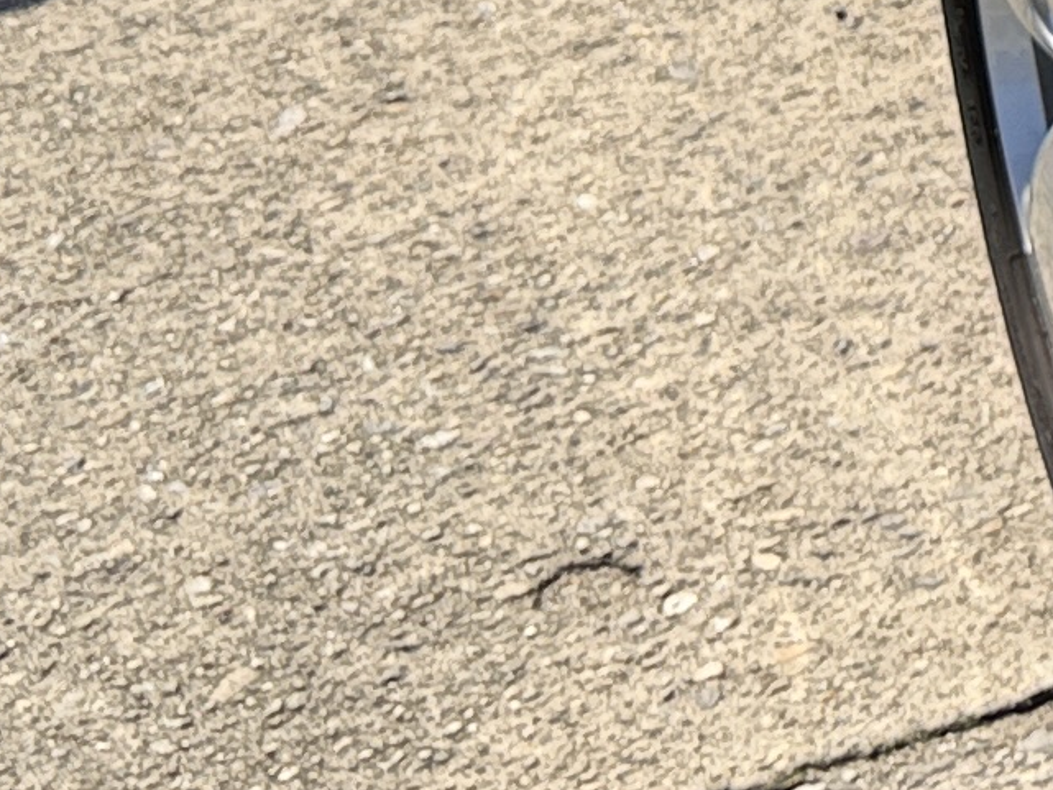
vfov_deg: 9.3
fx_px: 4594
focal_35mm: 151
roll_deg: +1.7
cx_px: 2186
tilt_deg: -18.3
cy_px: -716
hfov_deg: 11.6
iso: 80
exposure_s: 1/3279
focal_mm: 6.76
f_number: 1.78
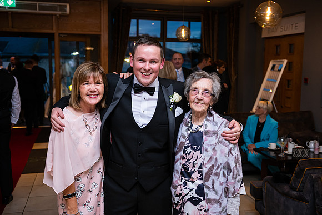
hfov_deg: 48.4
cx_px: 161
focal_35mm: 40
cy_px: 108
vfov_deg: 33.4
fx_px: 358
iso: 640
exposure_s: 1/160
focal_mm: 40
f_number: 3.5
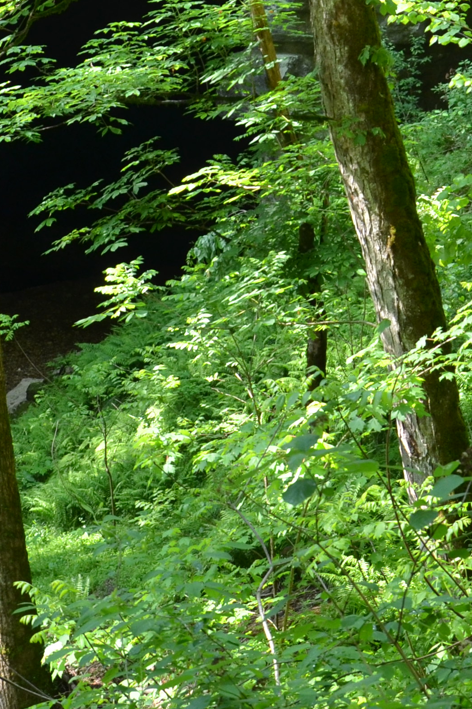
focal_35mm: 103
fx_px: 2026
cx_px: 340
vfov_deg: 19.3
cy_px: 13
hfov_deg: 13.3
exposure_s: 1/125
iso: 400
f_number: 5.6
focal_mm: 22
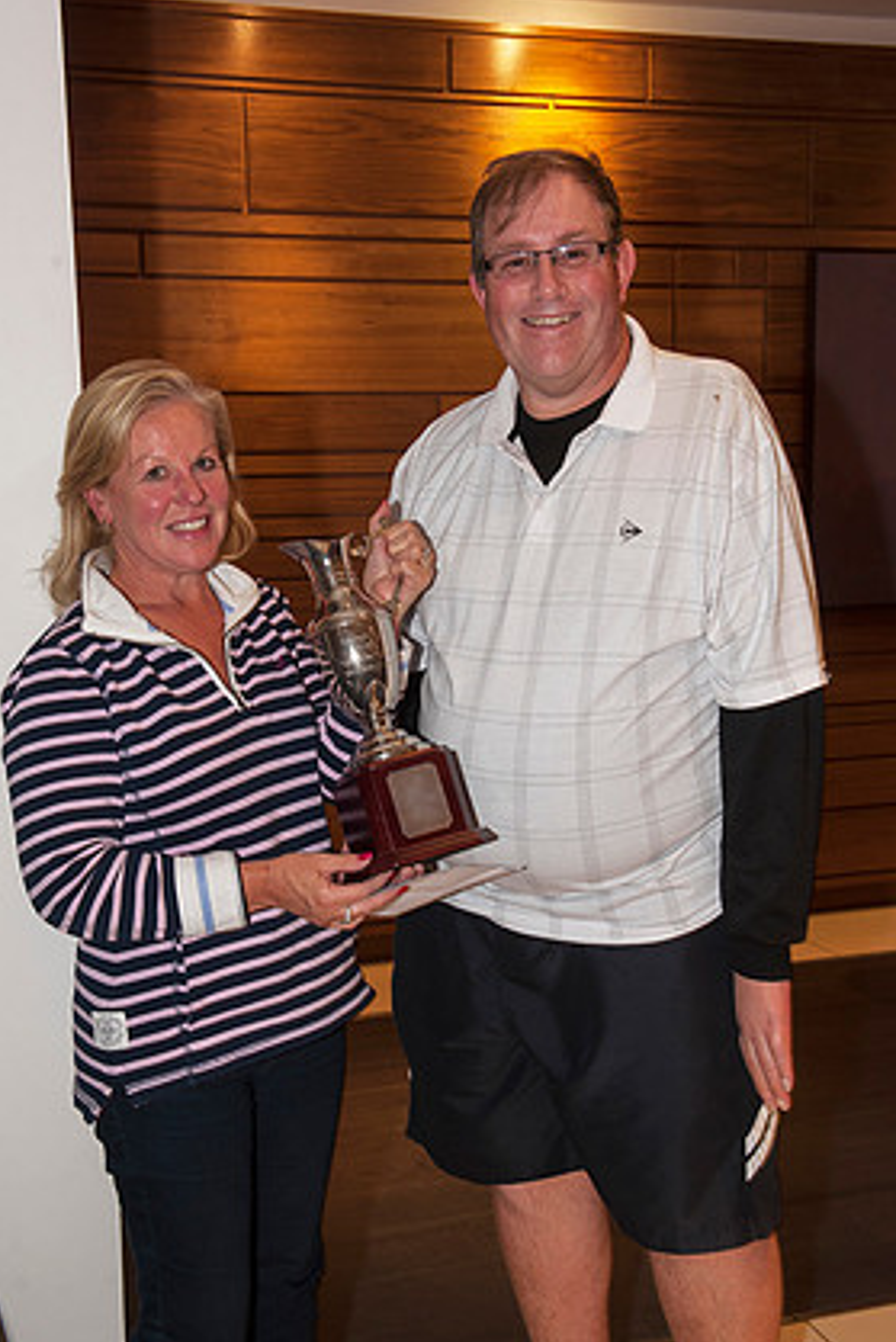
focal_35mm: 43
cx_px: 426
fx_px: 1604
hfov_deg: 31.2
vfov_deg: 45.4
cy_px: 706
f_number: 6.3
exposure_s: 1/40
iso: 1000
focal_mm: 40
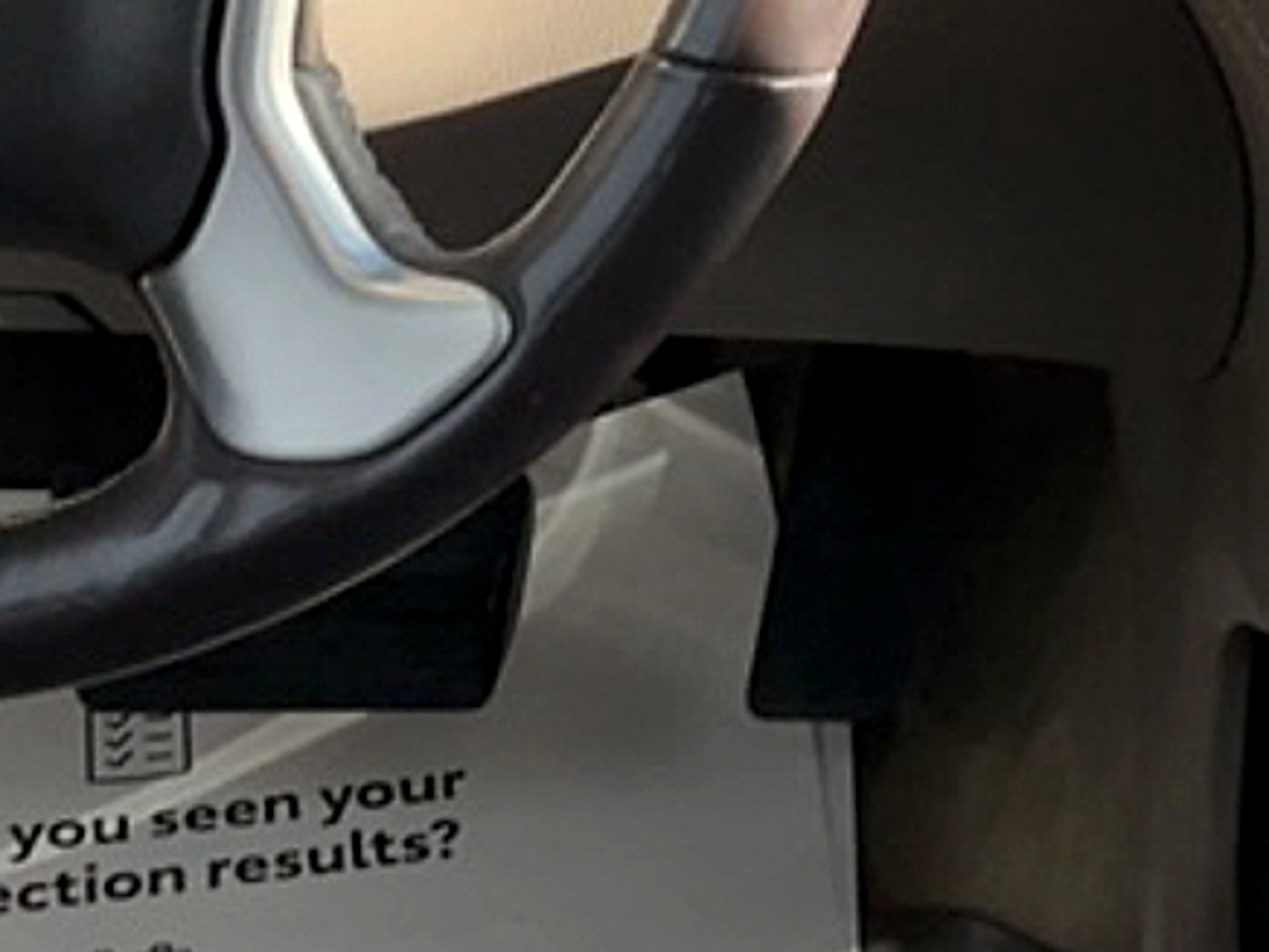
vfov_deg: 13.2
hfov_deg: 17.5
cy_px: -128
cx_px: 1257
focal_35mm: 110
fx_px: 4033
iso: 25
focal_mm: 3
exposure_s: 1/196
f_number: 1.8
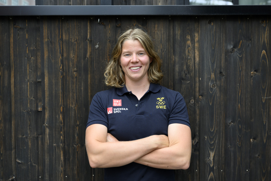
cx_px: 136
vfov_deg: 33.4
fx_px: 301
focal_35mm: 40
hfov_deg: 48.5
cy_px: 90
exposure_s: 1/1000
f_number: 4.5
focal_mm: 40
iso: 800
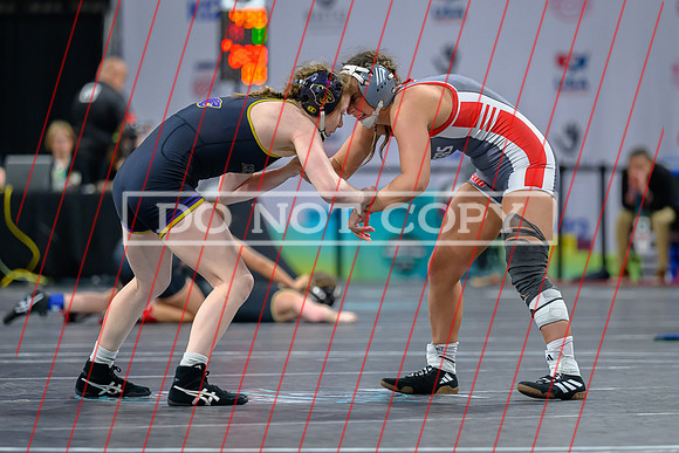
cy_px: 214
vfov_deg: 5.4
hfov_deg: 8.2
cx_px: 334
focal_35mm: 252
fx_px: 4761
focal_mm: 170
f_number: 2.8
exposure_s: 1/800
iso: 3600
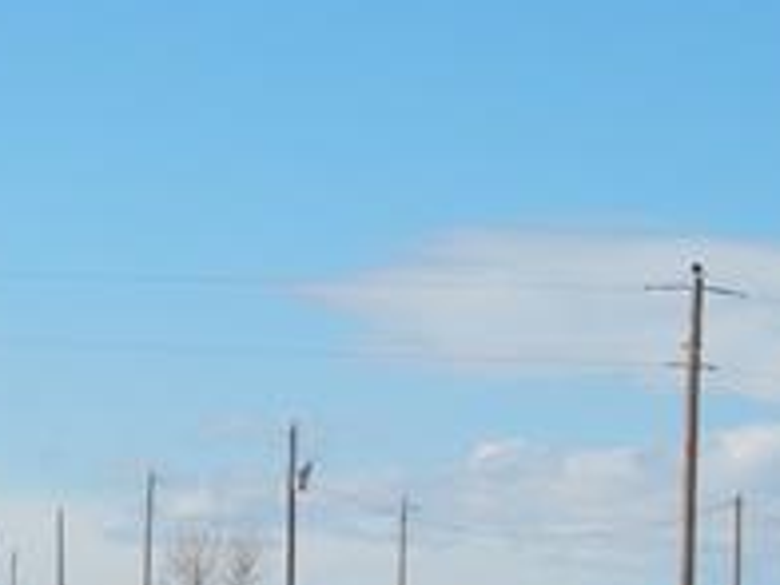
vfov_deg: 4.4
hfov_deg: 5.8
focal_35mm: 340
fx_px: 7661
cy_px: 328
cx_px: 72
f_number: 4.5
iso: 125
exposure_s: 1/1250
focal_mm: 18.7
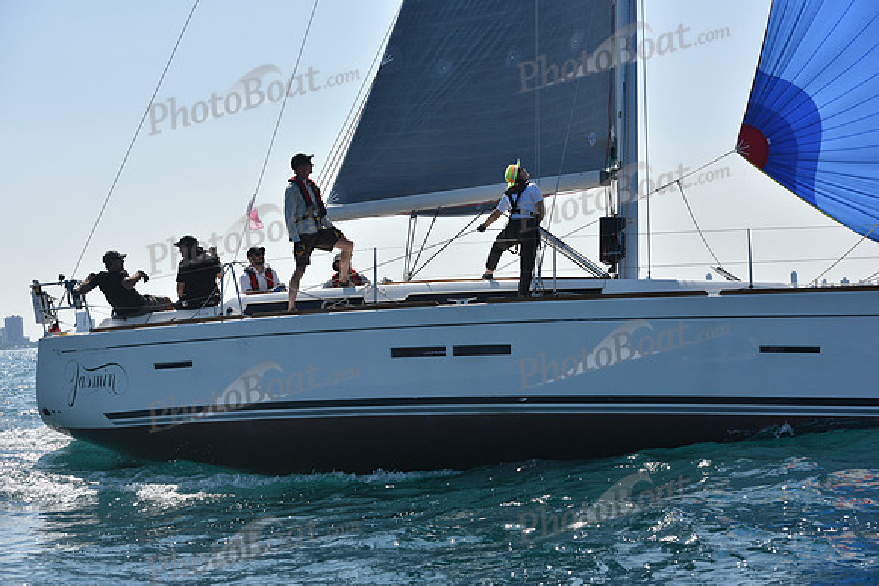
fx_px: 1709
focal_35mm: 70
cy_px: 293
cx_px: 440
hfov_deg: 28.8
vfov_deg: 19.5
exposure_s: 1/1600
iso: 250
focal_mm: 70
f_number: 7.1
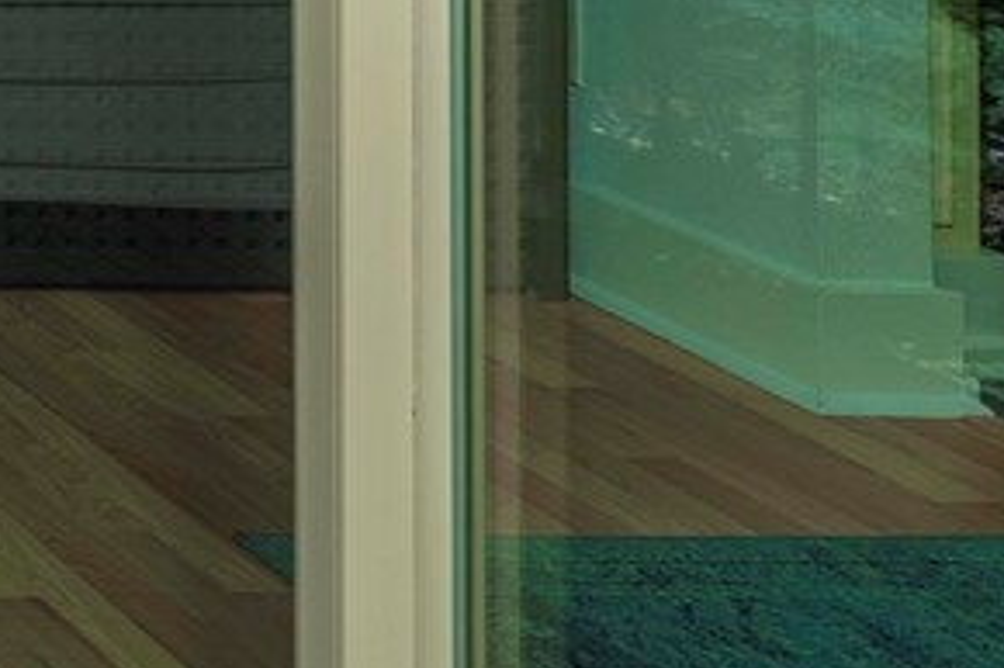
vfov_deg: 15.0
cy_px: -621
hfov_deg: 15.9
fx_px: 2118
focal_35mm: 76
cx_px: -1290
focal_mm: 13
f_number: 5.6
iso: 125
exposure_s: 1/200
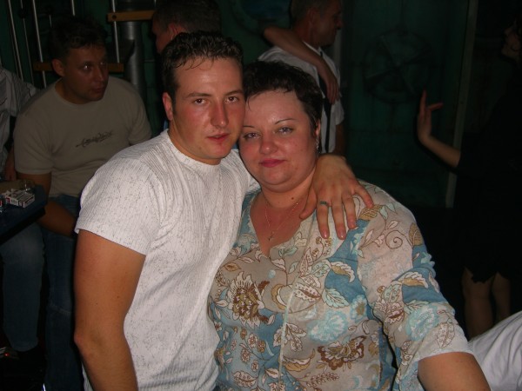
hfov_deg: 49.0
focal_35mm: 38
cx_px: 261
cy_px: 196
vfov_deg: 37.7
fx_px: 573
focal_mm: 7.9
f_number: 2.8
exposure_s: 1/60
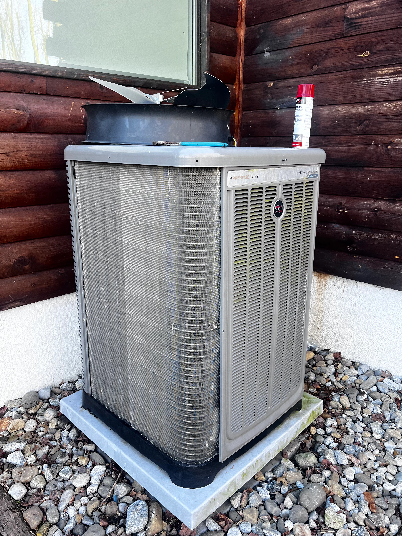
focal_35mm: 26
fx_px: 403
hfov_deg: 53.1
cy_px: 268
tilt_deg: -17.7
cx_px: 201
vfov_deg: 67.3
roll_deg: -0.2
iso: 100
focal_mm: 5.7
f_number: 1.5
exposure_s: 1/121
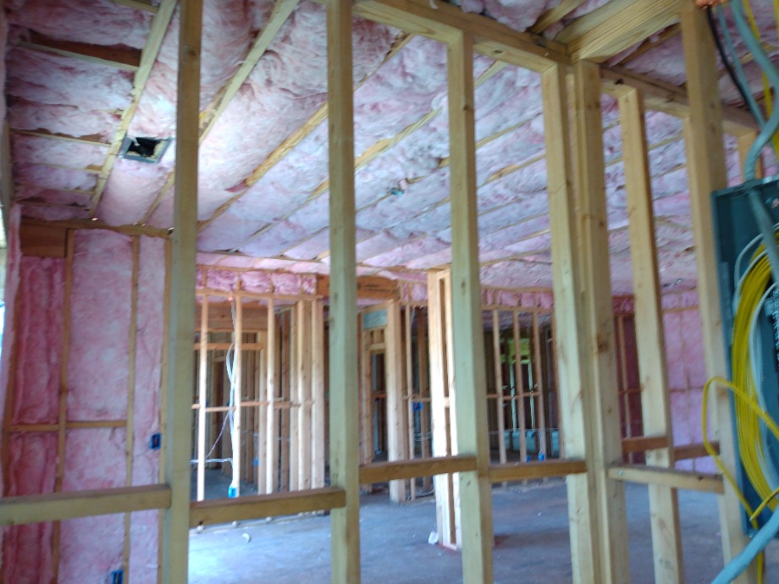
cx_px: 390
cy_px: 292
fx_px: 450
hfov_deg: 81.7
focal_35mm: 20
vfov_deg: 66.0
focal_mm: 3.54
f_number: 2
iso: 206
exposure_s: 1/30
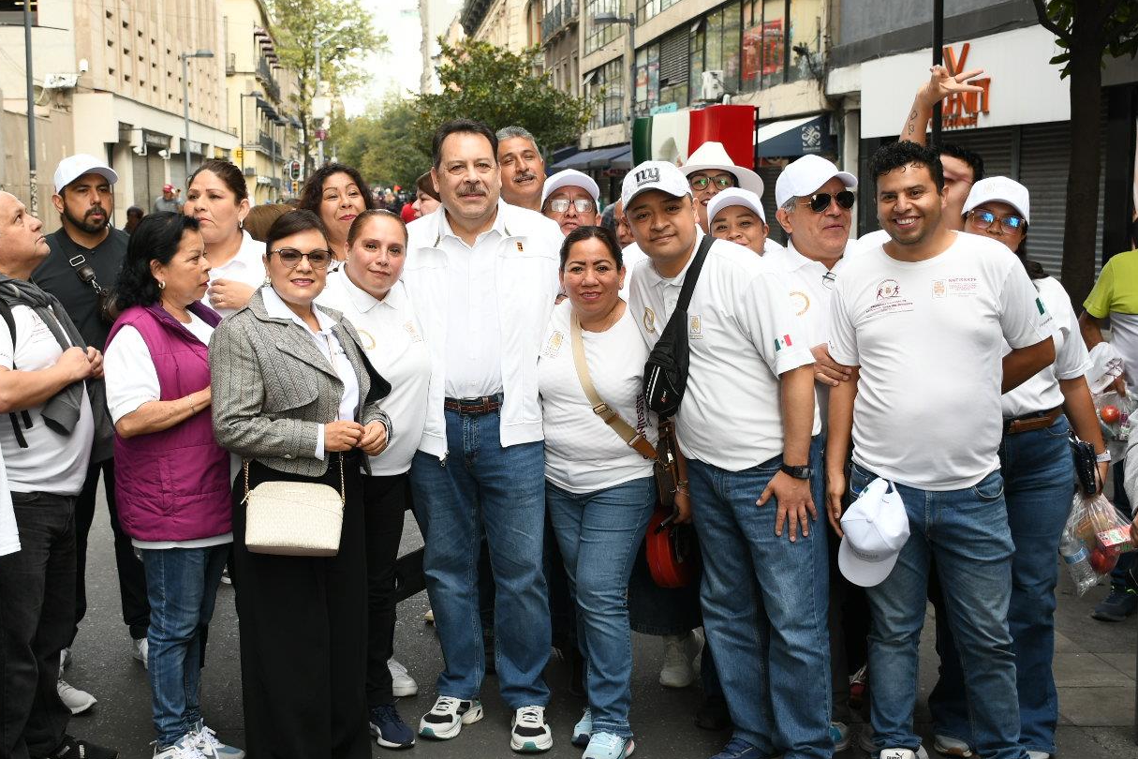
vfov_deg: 26.0
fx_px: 1644
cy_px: 368
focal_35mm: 52
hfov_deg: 38.1
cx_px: 490
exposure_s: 1/100
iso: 160
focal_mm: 26
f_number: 4.5
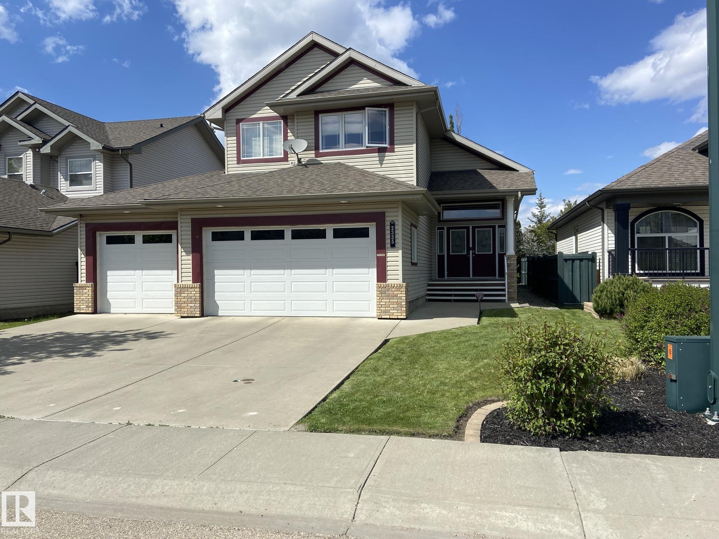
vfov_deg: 53.1
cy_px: 270
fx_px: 540
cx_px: 360
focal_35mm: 26
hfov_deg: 67.3
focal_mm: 4.25
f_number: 1.8
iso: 32
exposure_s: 1/3984
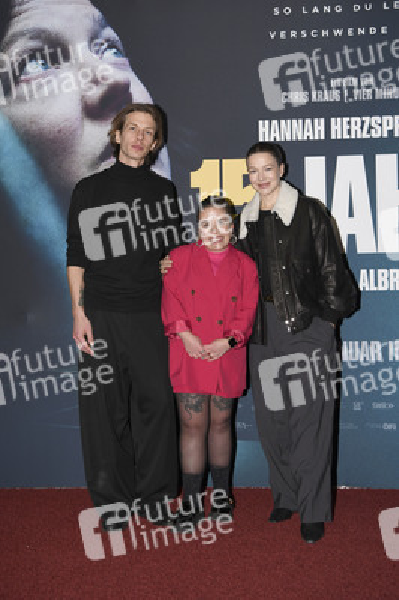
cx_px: 200
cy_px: 300
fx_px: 799
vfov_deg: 41.1
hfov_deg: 28.0
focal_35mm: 48
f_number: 4
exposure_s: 1/640
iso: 400
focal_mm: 48
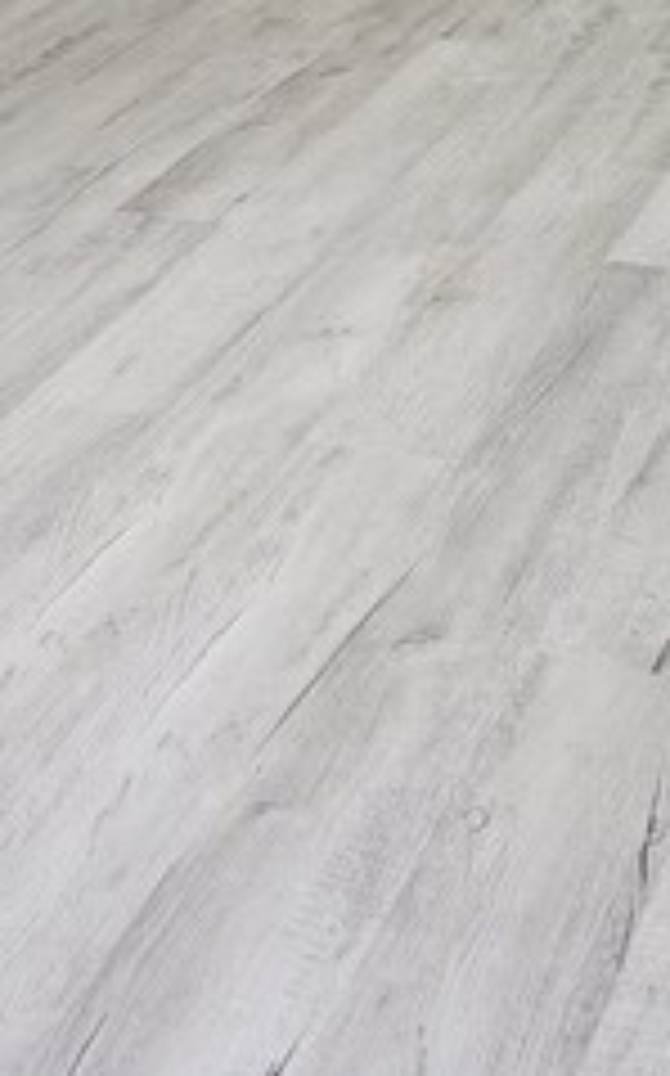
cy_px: -41
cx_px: 416
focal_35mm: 68
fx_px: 1990
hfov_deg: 19.1
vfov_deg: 28.1
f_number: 1.7
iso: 64
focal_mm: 6.3
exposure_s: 1/60
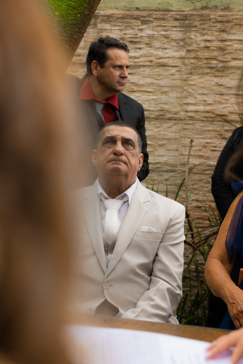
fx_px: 850
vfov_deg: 24.2
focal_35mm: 84
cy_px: 182
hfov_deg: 16.3
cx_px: 122
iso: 500
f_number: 3.5
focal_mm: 56
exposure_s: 1/200
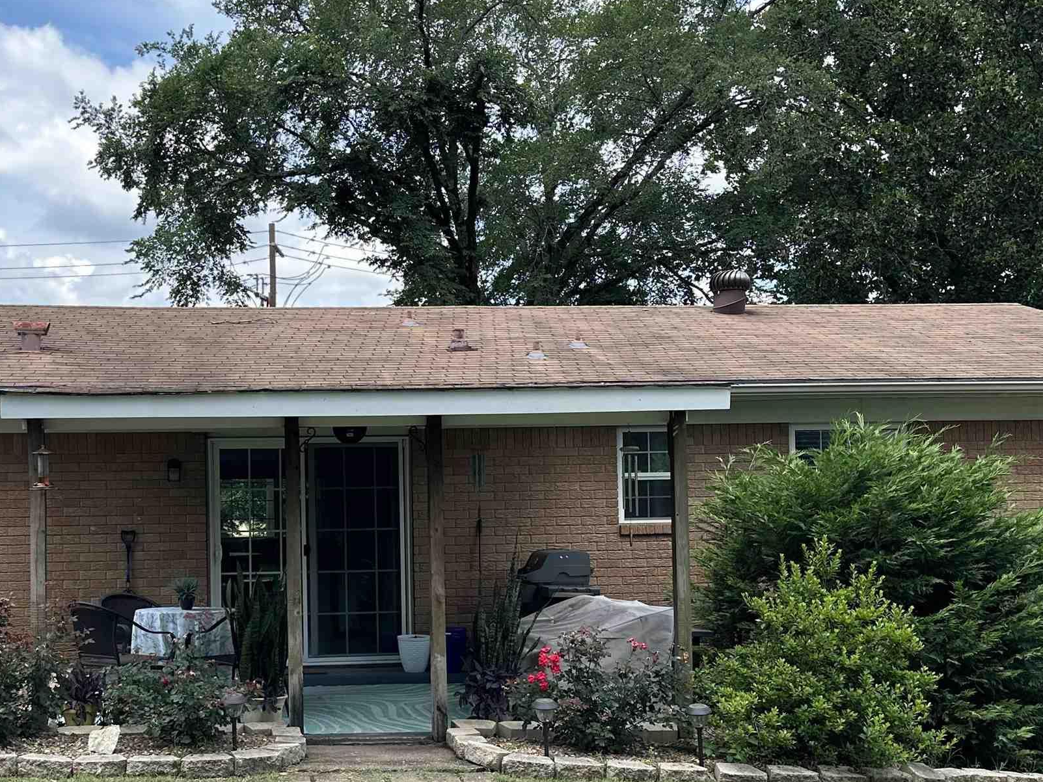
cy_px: 507
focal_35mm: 46
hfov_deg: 40.8
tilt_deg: +0.7
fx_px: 1386
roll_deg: +0.6
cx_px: 361
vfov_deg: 31.3
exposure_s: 1/1393
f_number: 1.78
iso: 80
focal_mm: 6.86
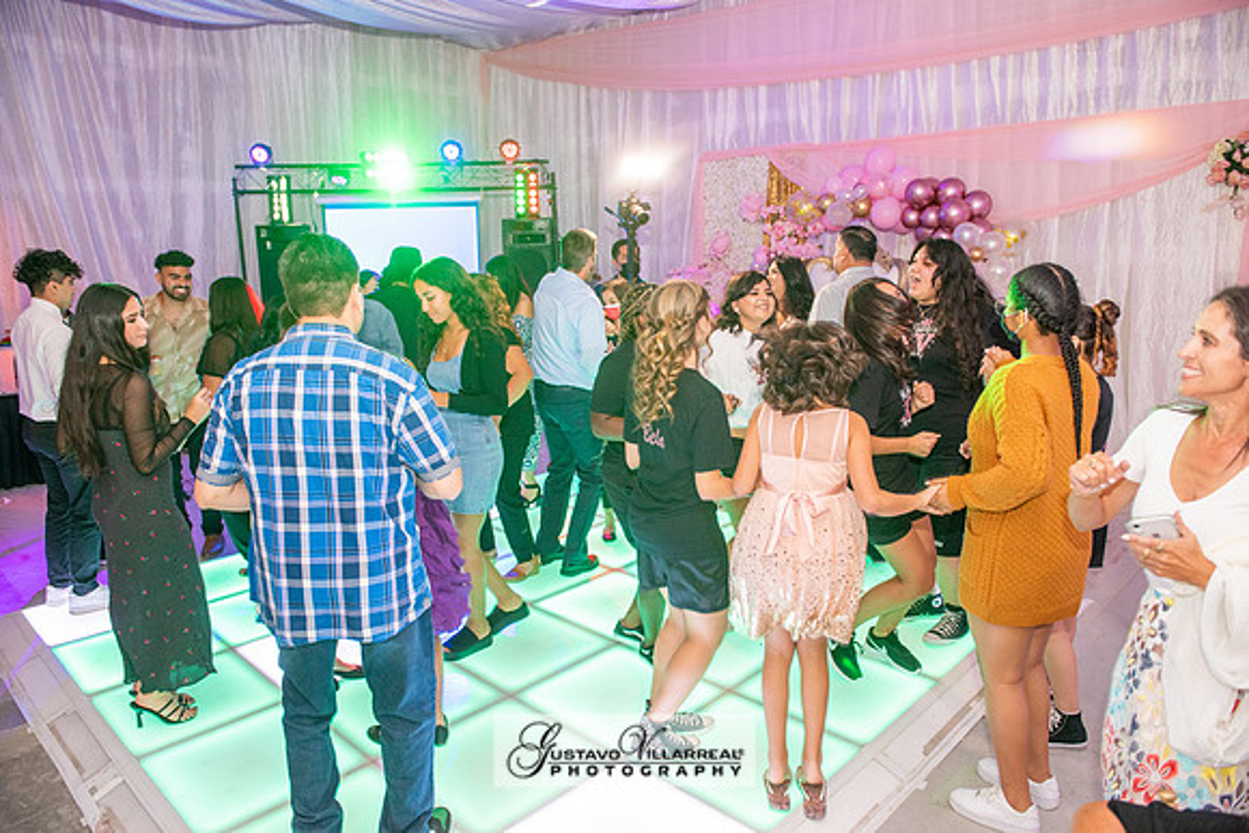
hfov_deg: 73.7
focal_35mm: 24
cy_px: 416
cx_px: 624
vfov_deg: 53.2
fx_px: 833
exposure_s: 1/60
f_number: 4
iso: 1250
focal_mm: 24
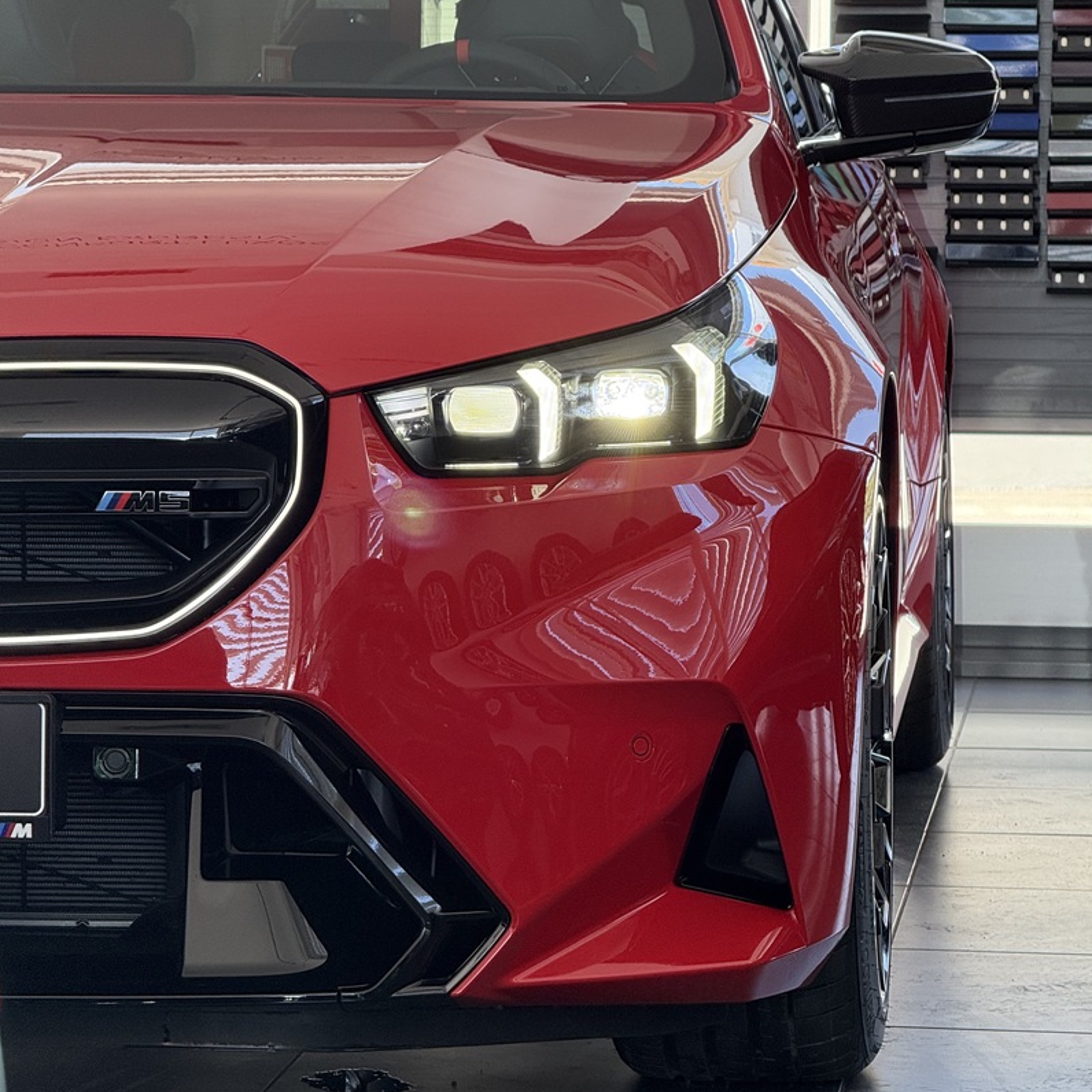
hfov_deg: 12.3
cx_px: 546
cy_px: 455
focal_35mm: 142
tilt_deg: -2.7
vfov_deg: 12.3
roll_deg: -1.0
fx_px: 5068
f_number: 2.8
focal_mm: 15.66
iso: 100
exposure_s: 1/100
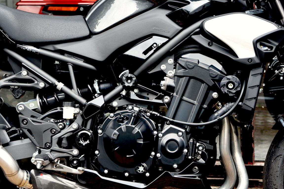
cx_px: 134
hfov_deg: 15.9
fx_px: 1018
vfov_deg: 10.6
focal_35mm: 129
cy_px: 84
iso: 200
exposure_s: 1/60
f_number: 3.5
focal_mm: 58
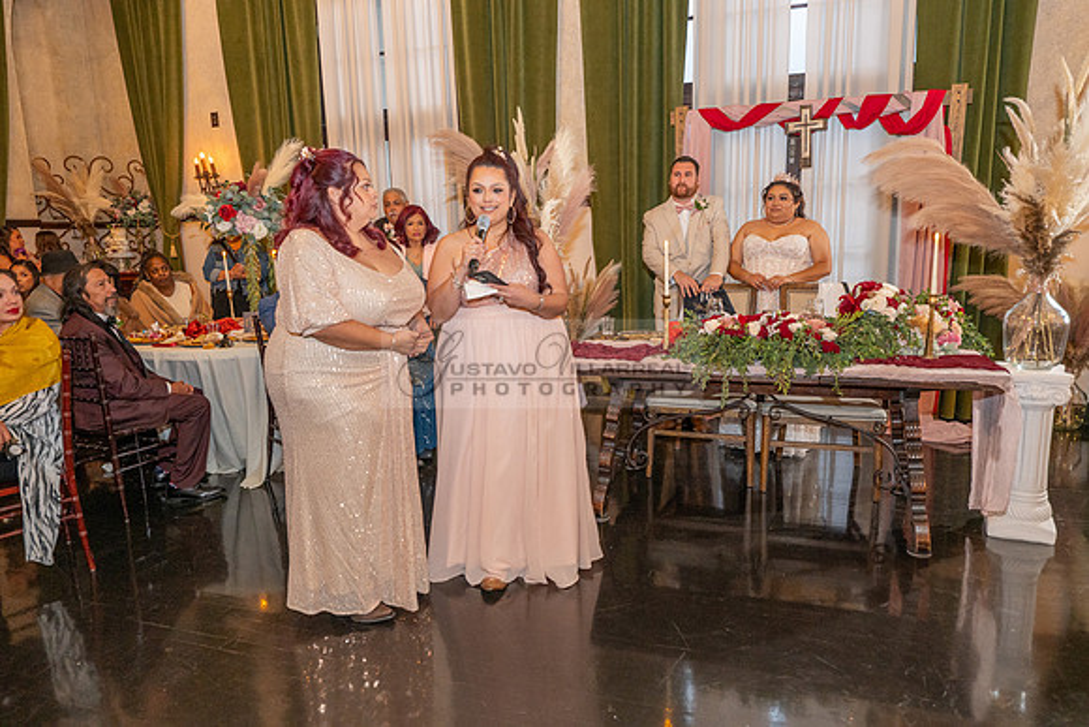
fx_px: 726
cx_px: 544
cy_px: 364
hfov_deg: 73.7
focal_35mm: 24
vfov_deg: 53.2
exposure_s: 1/160
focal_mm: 24
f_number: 2.8
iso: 1600
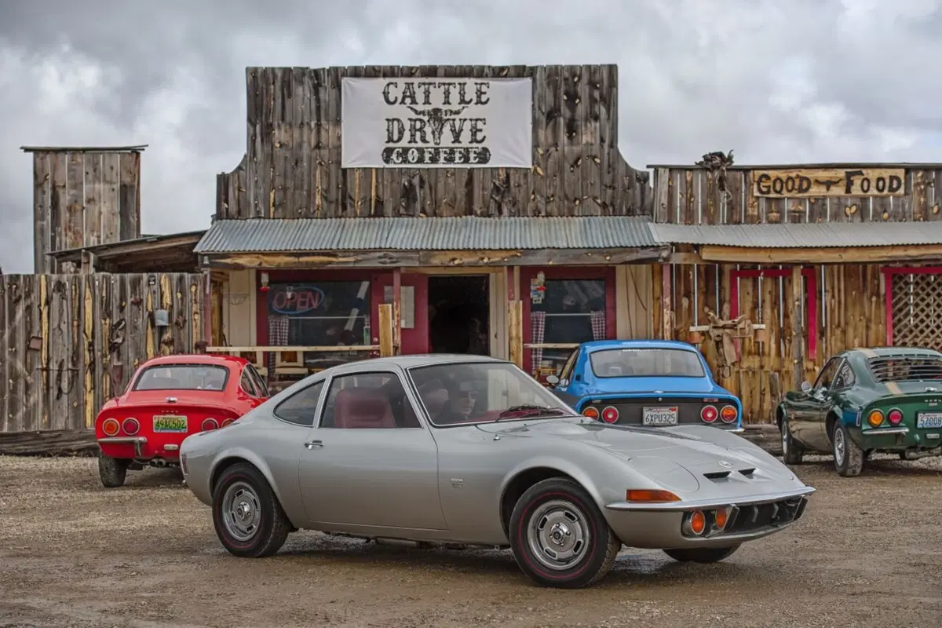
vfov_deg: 19.5
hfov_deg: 28.8
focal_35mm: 70
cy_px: 314
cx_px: 471
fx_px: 1832
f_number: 5
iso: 200
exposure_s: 1/2000
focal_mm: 70
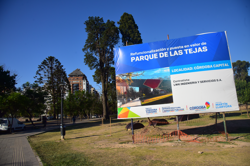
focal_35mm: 24
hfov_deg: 73.7
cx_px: 125
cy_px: 83
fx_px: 167
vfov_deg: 53.1
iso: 800
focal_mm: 24
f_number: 7.1
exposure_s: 1/3200
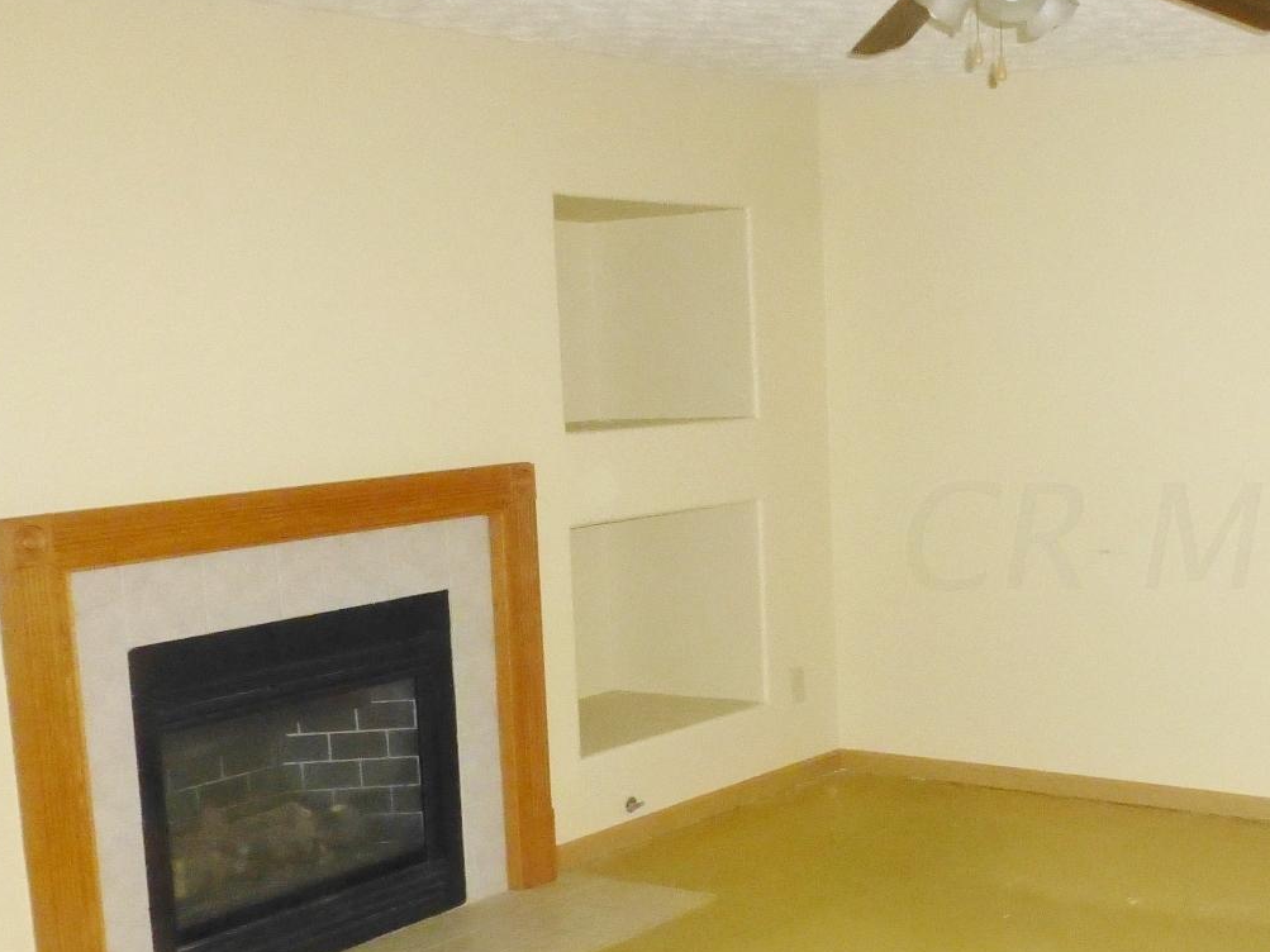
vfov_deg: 29.6
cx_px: 1159
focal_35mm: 49
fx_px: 1798
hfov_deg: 36.4
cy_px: 533
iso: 800
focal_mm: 4.3
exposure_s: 1/60
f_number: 3.3
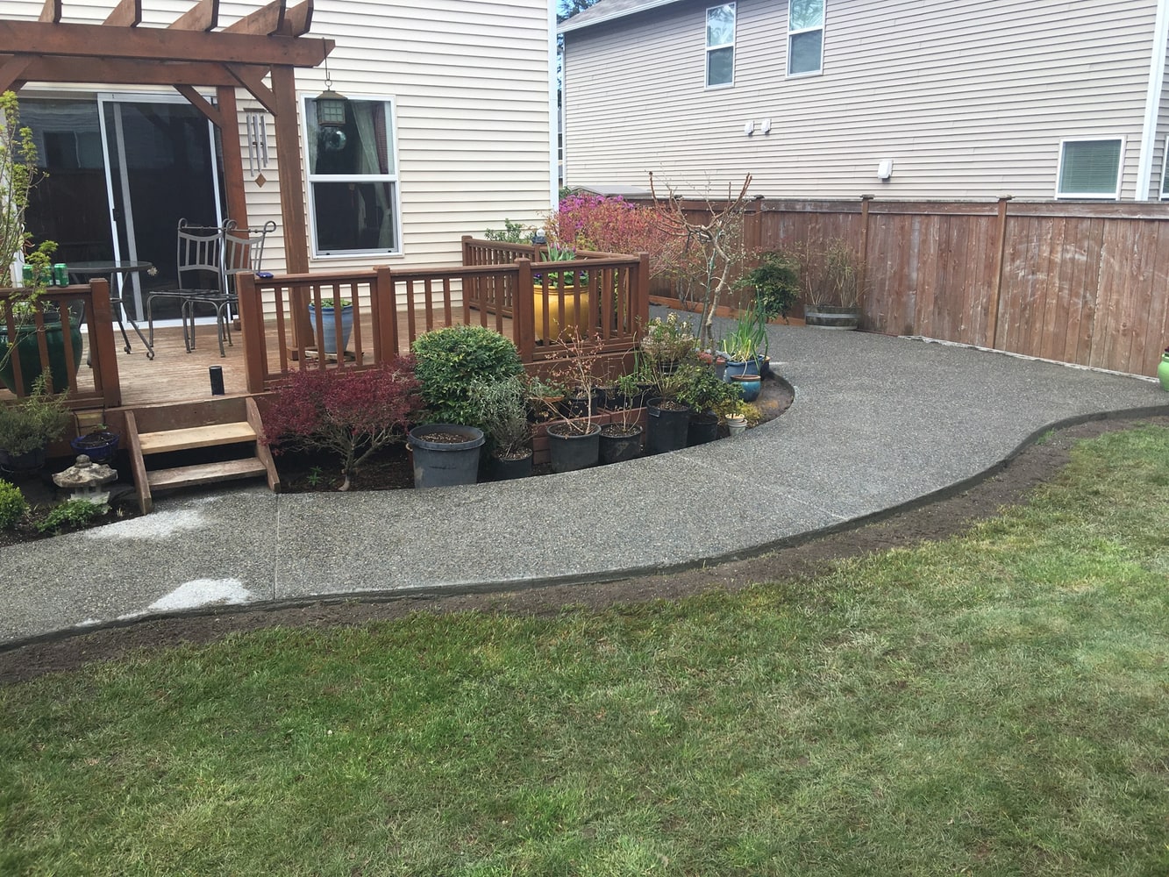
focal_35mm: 29
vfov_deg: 48.2
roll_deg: -0.4
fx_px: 979
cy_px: 438
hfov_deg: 61.7
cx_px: 584
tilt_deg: -13.8
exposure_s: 1/460
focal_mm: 4.15
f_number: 2.2
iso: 25
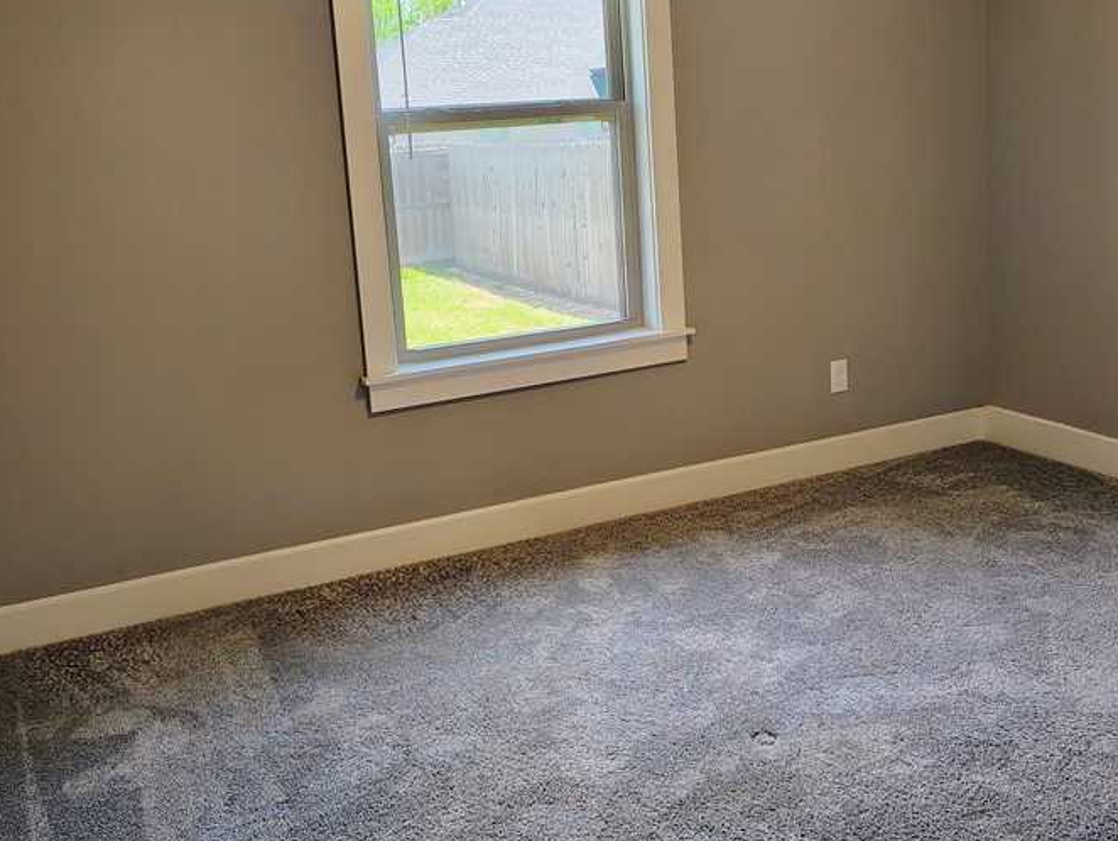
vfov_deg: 38.6
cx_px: 558
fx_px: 1196
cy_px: 338
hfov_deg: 50.1
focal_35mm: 37
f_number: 1.8
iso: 719
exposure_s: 1/60
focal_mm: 5.56
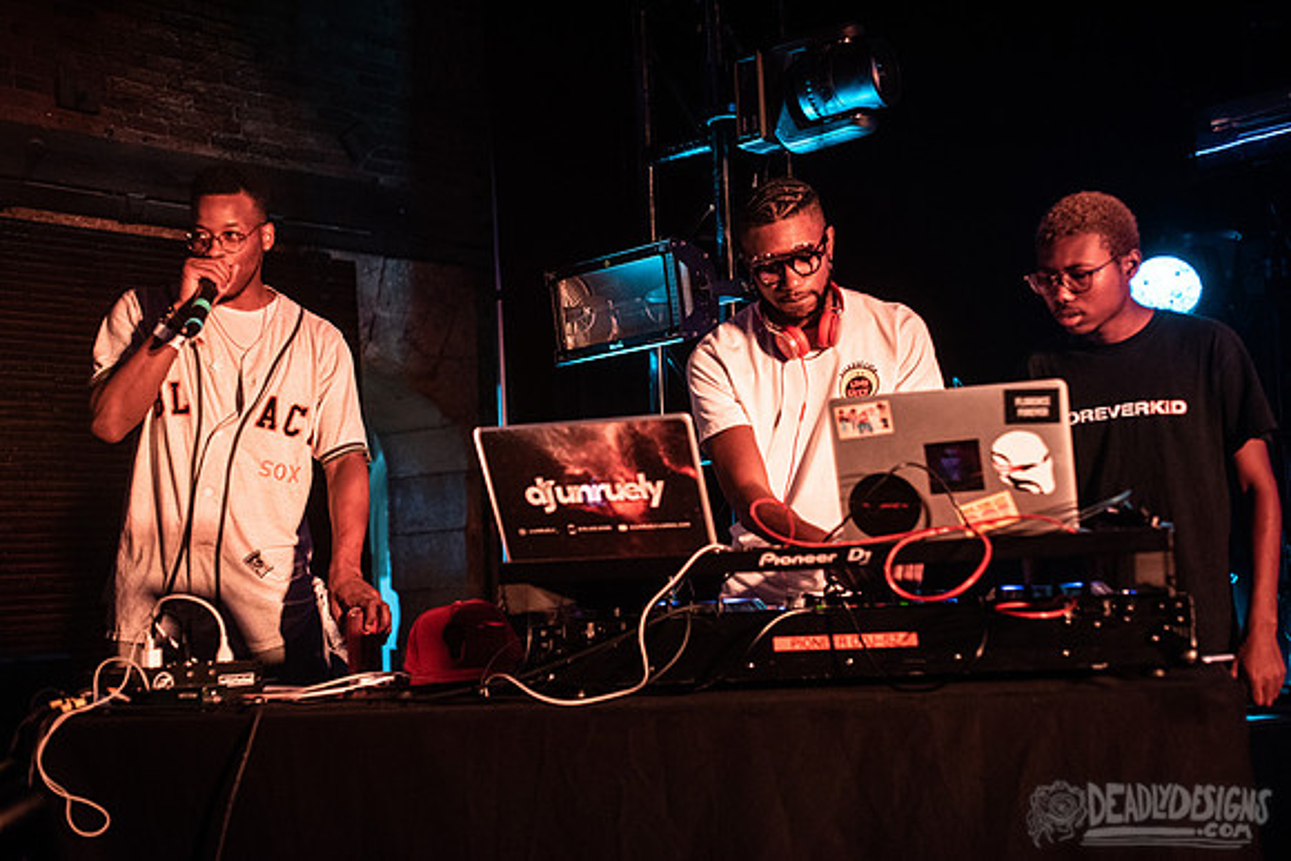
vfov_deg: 28.1
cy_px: 430
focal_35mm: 48
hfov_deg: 41.1
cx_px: 646
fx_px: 1722
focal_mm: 48
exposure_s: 1/250
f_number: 3.5
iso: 1600
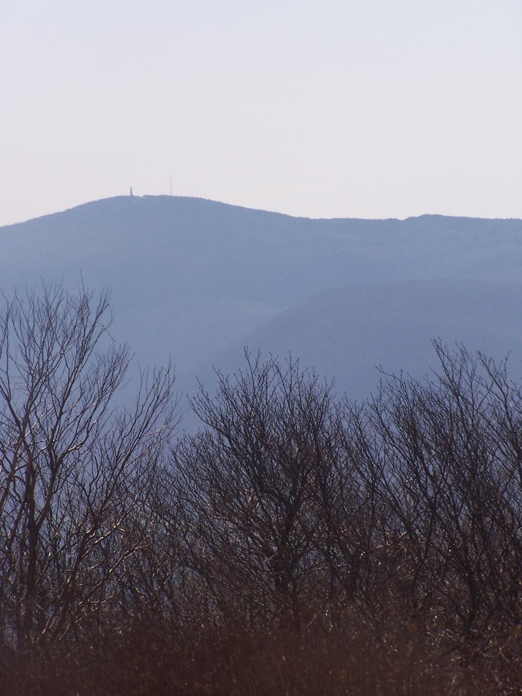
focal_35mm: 189
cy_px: 348
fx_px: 3799
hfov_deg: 7.9
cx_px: 261
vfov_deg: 10.5
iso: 80
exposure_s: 1/1000
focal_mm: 31.3
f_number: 4.5
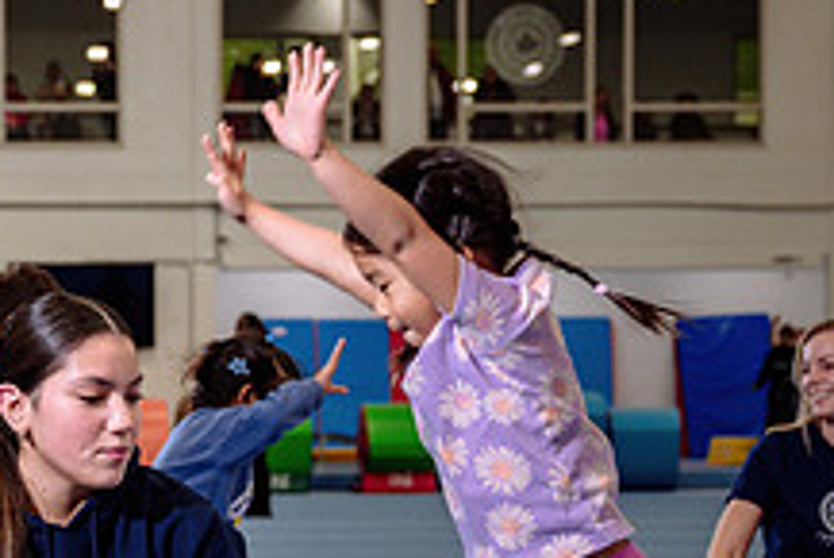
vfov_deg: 12.7
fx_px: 2480
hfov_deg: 18.7
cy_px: 506
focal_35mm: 107
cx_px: 54
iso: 800
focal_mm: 40
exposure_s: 1/250
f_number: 3.5
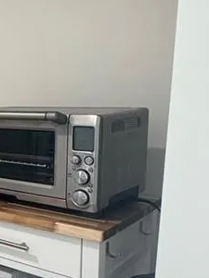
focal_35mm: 56
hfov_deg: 20.4
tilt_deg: -8.8
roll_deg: +1.8
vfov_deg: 34.3
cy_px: 149
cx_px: -142
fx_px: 451
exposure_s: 1/120
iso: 250
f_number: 2.2
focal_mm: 2.22
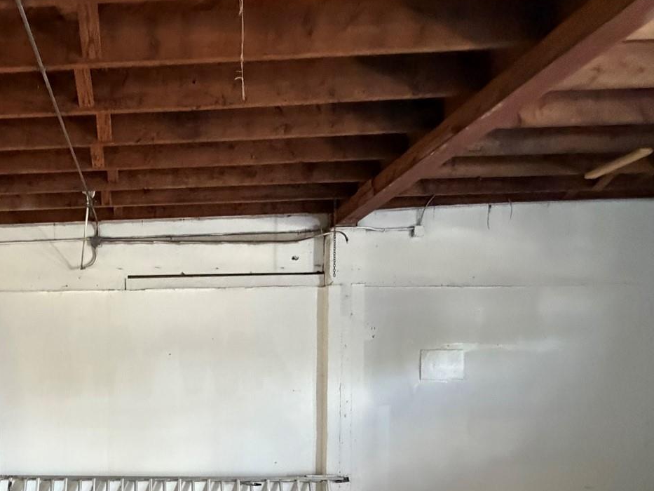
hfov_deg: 65.3
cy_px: 389
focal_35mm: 24
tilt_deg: +0.0
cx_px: 132
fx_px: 453
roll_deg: +2.1
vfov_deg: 53.3
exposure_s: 1/60
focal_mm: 2.22
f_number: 2.2
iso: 640
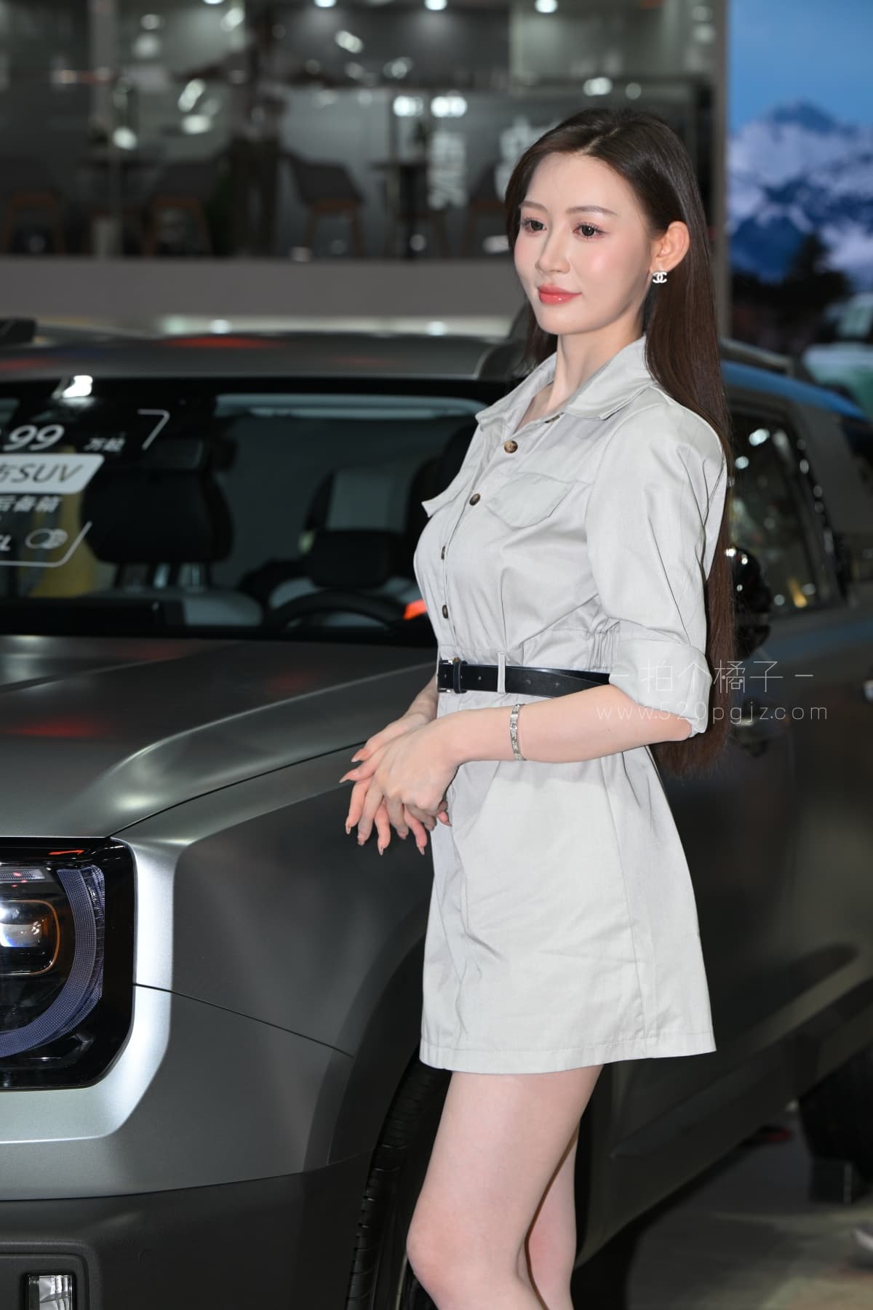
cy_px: 655
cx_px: 436
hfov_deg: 17.1
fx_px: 2910
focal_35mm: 80
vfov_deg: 25.4
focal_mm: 80
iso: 400
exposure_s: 1/250
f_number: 5
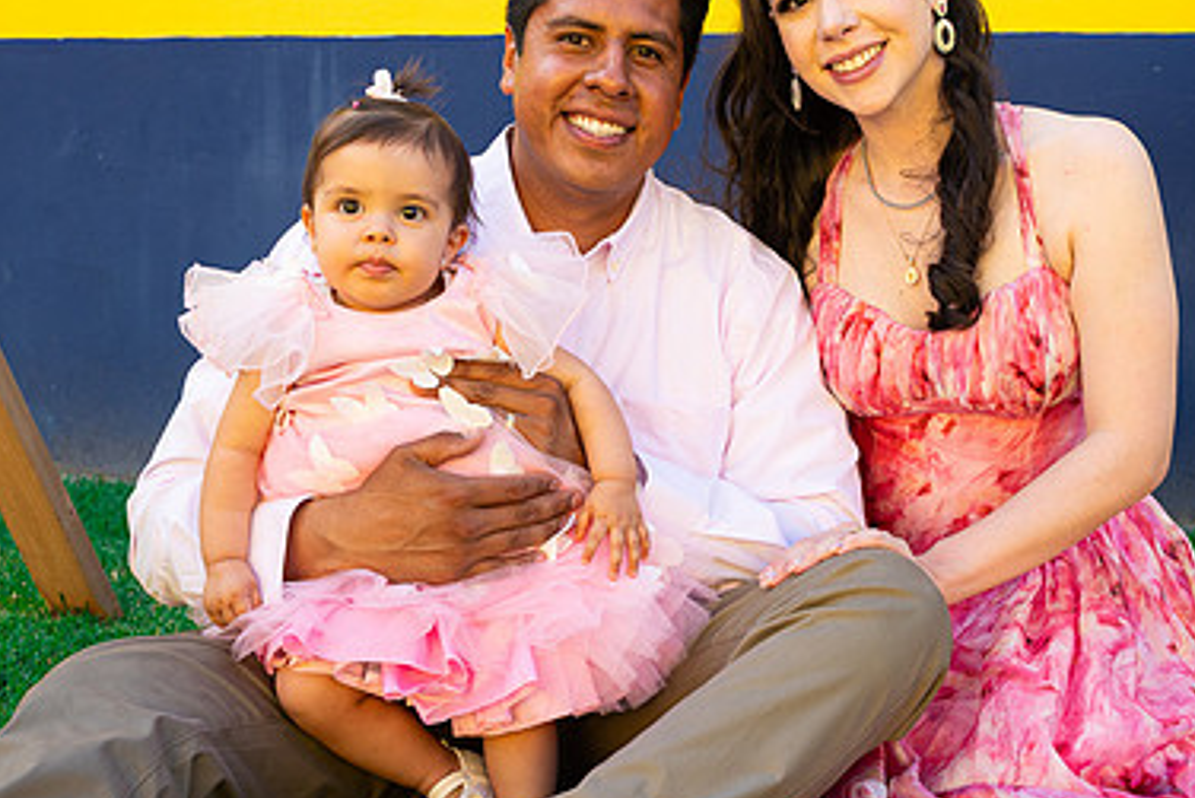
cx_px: 690
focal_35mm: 54
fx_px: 1793
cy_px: 313
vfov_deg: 25.0
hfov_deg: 36.8
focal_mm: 35
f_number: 5.6
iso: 400
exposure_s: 1/400
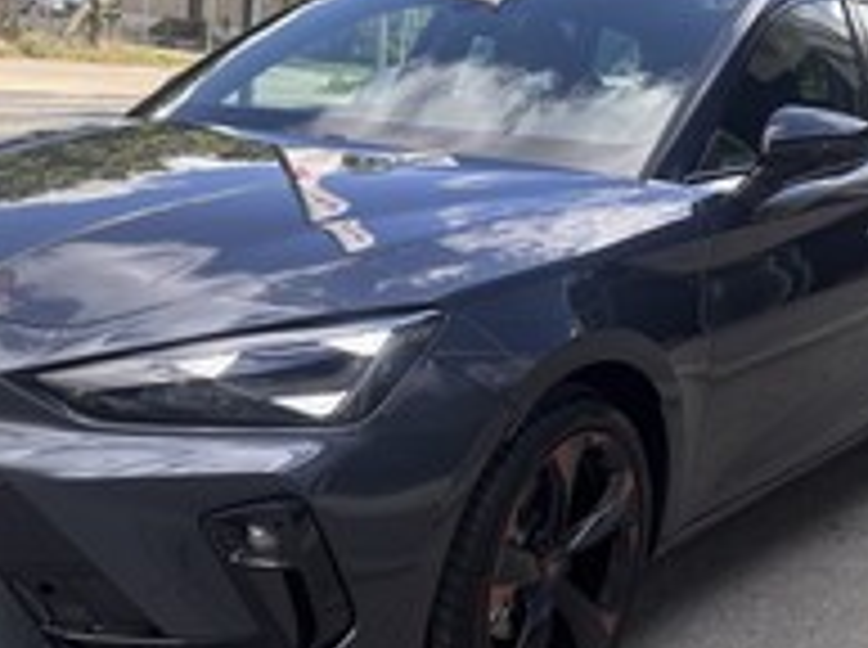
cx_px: 391
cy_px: 414
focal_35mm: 54
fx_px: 1352
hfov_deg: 35.6
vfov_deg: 26.8
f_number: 1.6
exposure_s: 1/935
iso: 50
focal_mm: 5.96
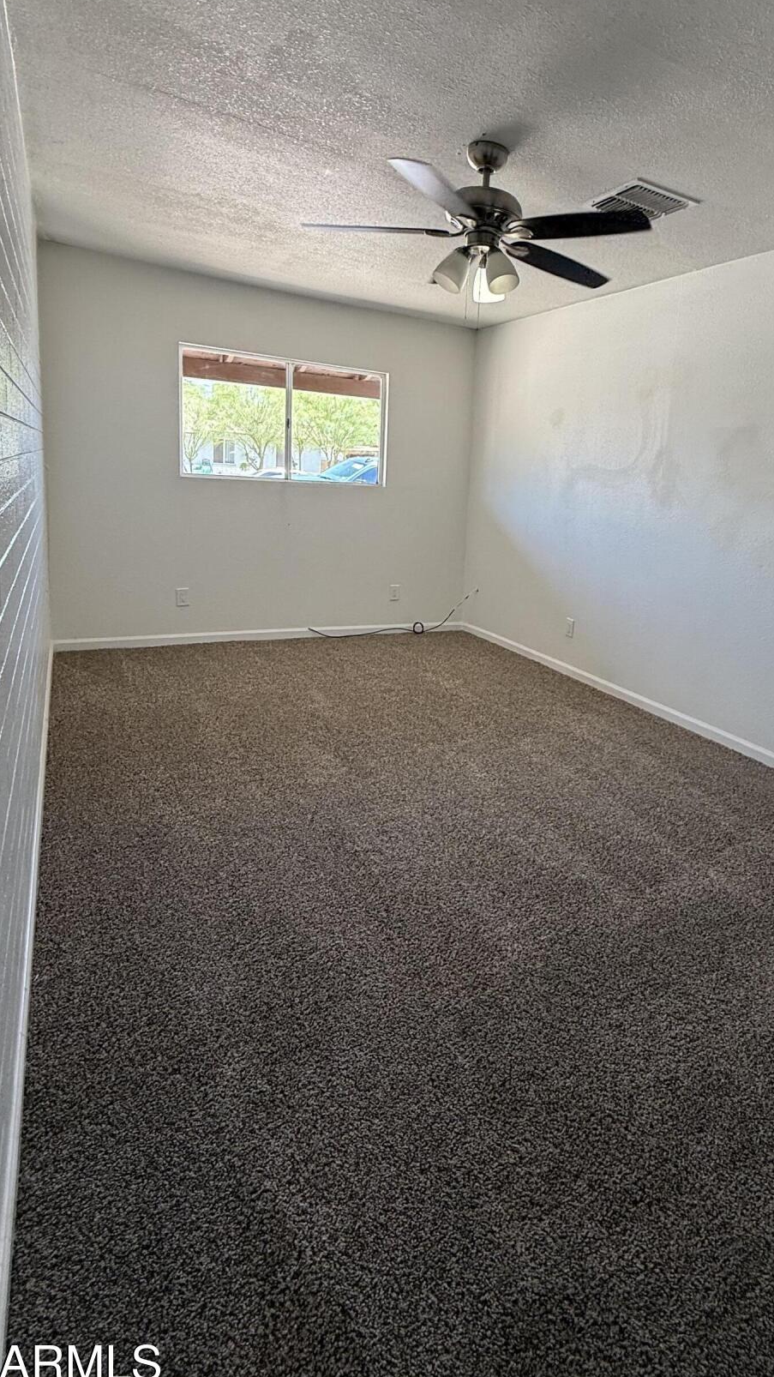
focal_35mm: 19
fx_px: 693
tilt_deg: -9.4
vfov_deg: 88.9
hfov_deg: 57.1
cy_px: 585
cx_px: 516
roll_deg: -3.9
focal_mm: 2.22
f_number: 2.2
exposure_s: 1/99
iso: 80
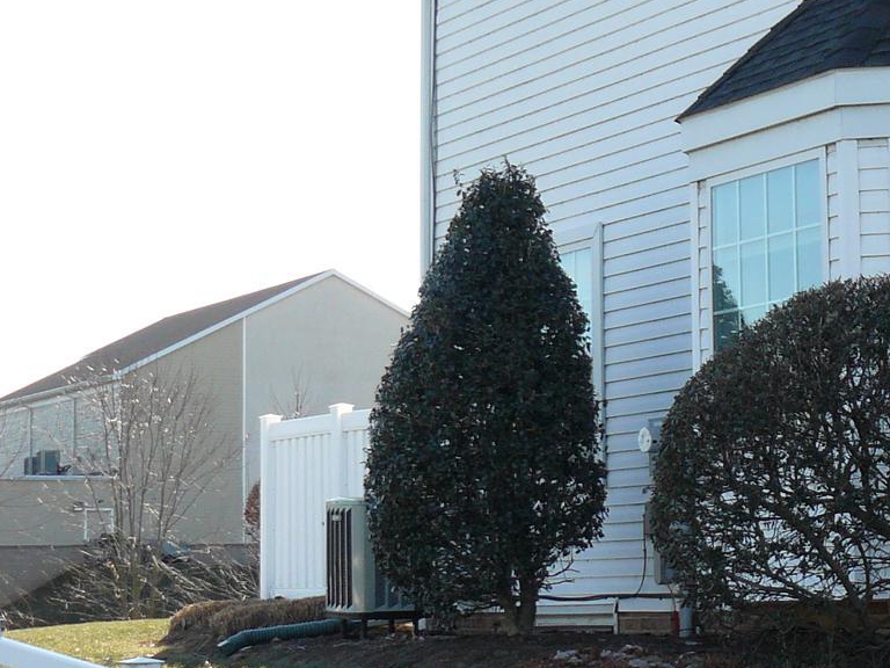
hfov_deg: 19.3
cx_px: 1066
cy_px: 273
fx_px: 2468
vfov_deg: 15.4
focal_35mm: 96
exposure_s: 1/250
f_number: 4
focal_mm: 6
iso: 100
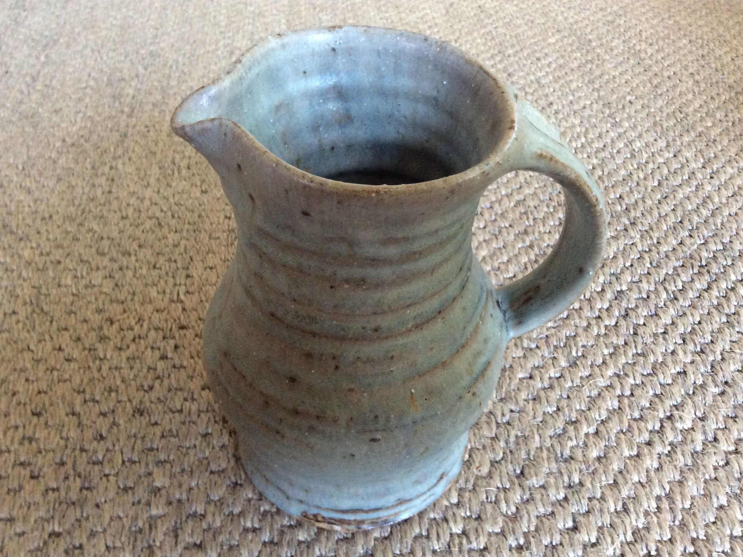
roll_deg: +1.3
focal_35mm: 33
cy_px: 285
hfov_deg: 55.4
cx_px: 376
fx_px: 708
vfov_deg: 42.9
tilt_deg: -43.7
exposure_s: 1/20
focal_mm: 3.3
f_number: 2.4
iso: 250
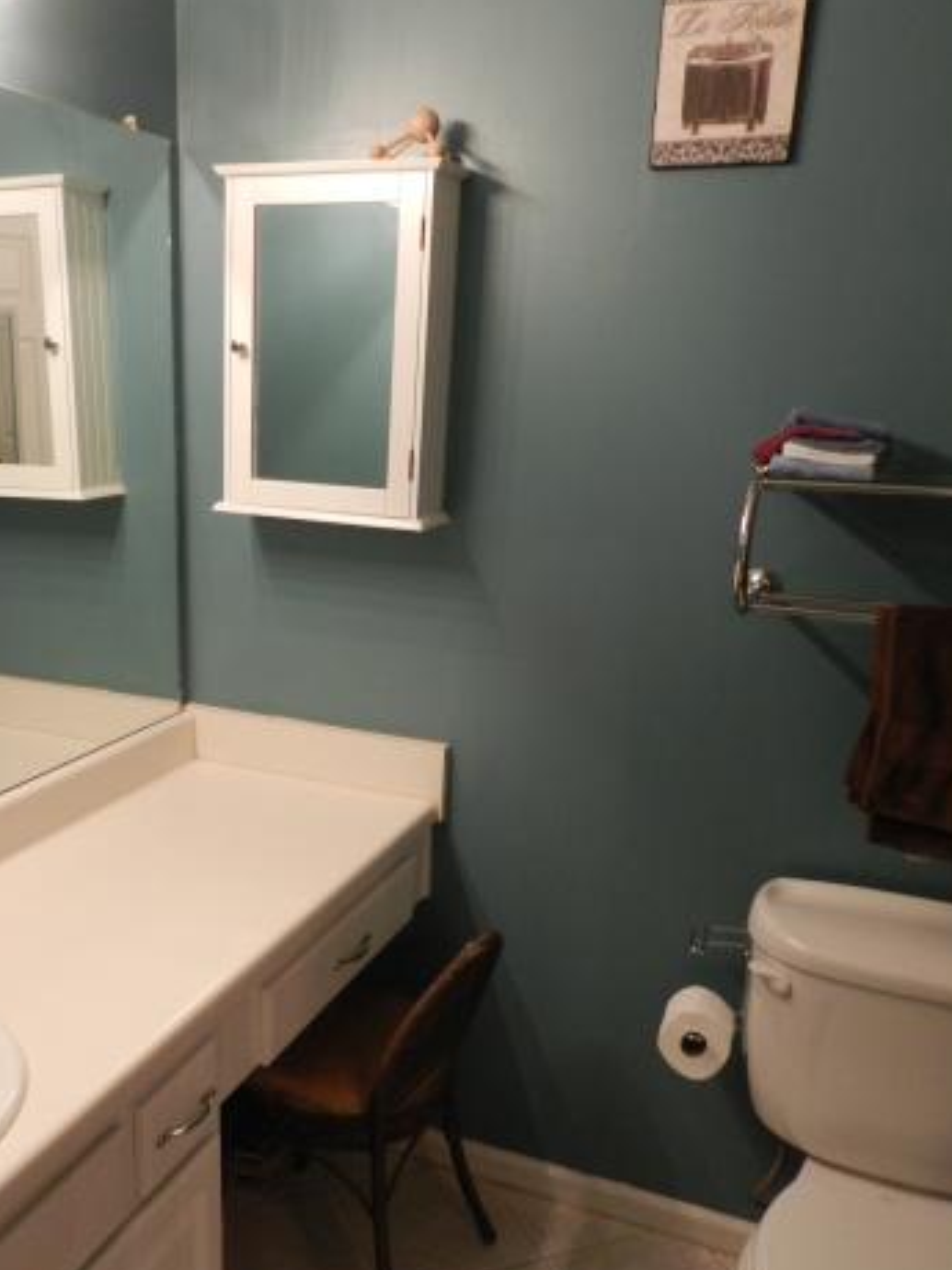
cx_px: 328
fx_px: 1173
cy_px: 693
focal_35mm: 32
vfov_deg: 56.7
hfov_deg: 43.6
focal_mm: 4
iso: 400
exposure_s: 1/25
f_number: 3.4
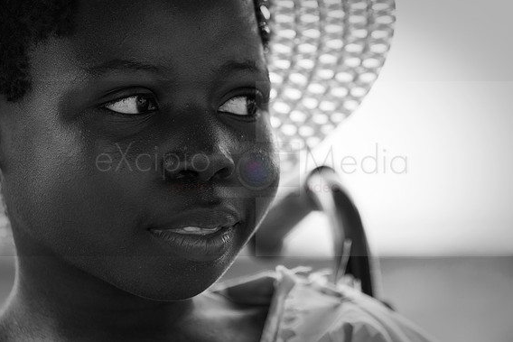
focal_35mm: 214
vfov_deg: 6.4
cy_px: 160
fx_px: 3050
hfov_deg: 9.6
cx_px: 269
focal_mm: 200
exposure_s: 1/200
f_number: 4
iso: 800
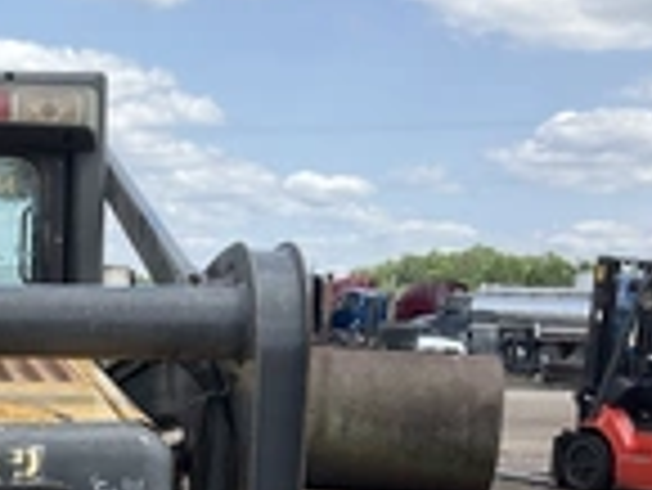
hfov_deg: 23.1
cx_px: -45
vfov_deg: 17.8
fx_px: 1508
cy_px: 544
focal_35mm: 80
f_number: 1.8
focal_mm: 3
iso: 25
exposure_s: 1/1250
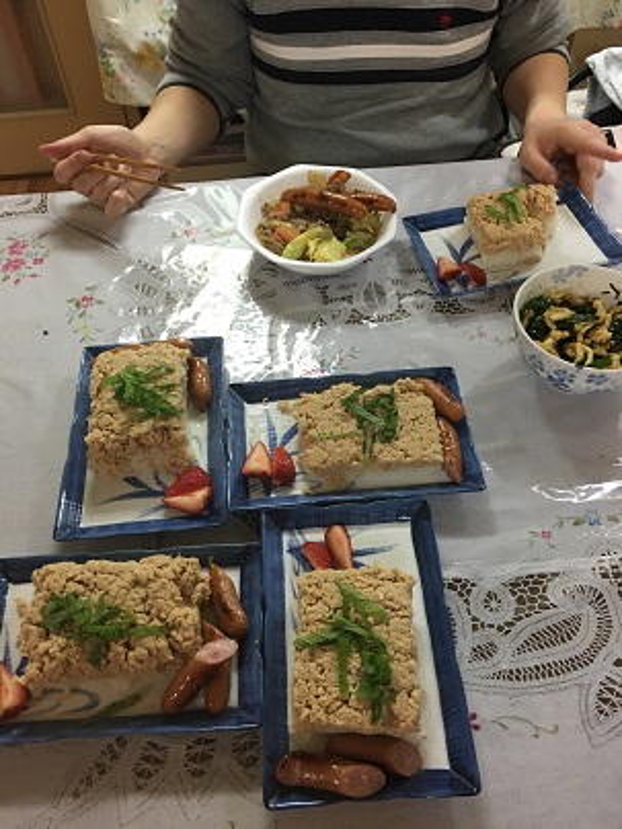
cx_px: 311
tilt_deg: -50.8
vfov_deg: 61.7
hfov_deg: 48.2
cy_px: 414
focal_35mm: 29
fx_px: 695
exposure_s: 1/15
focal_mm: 4.15
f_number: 2.2
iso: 64
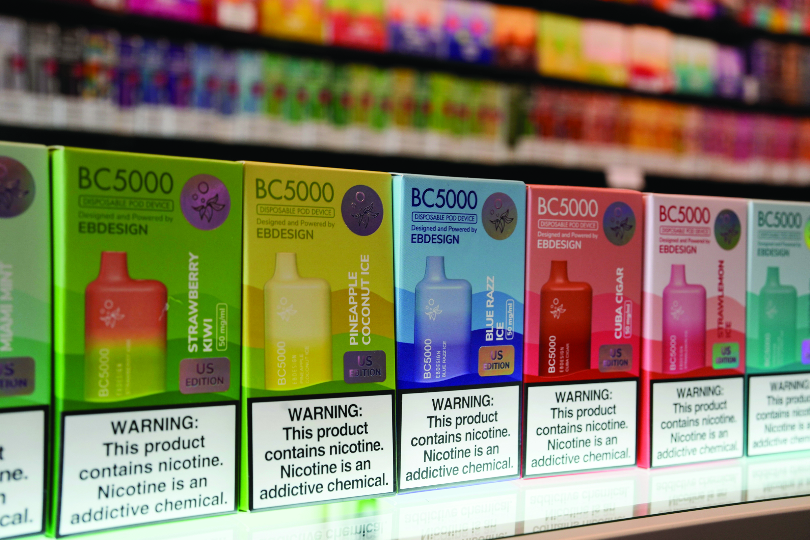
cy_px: 270
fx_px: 1125
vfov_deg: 27.0
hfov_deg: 39.6
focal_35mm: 50
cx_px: 405
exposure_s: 1/30
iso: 400
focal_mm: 50
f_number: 9
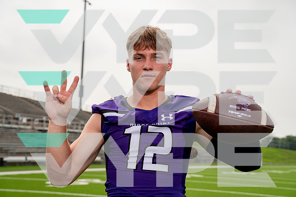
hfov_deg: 35.6
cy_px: 98
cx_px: 148
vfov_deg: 24.2
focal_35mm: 56
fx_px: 461
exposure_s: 1/640
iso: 100
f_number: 5.6
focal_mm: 56
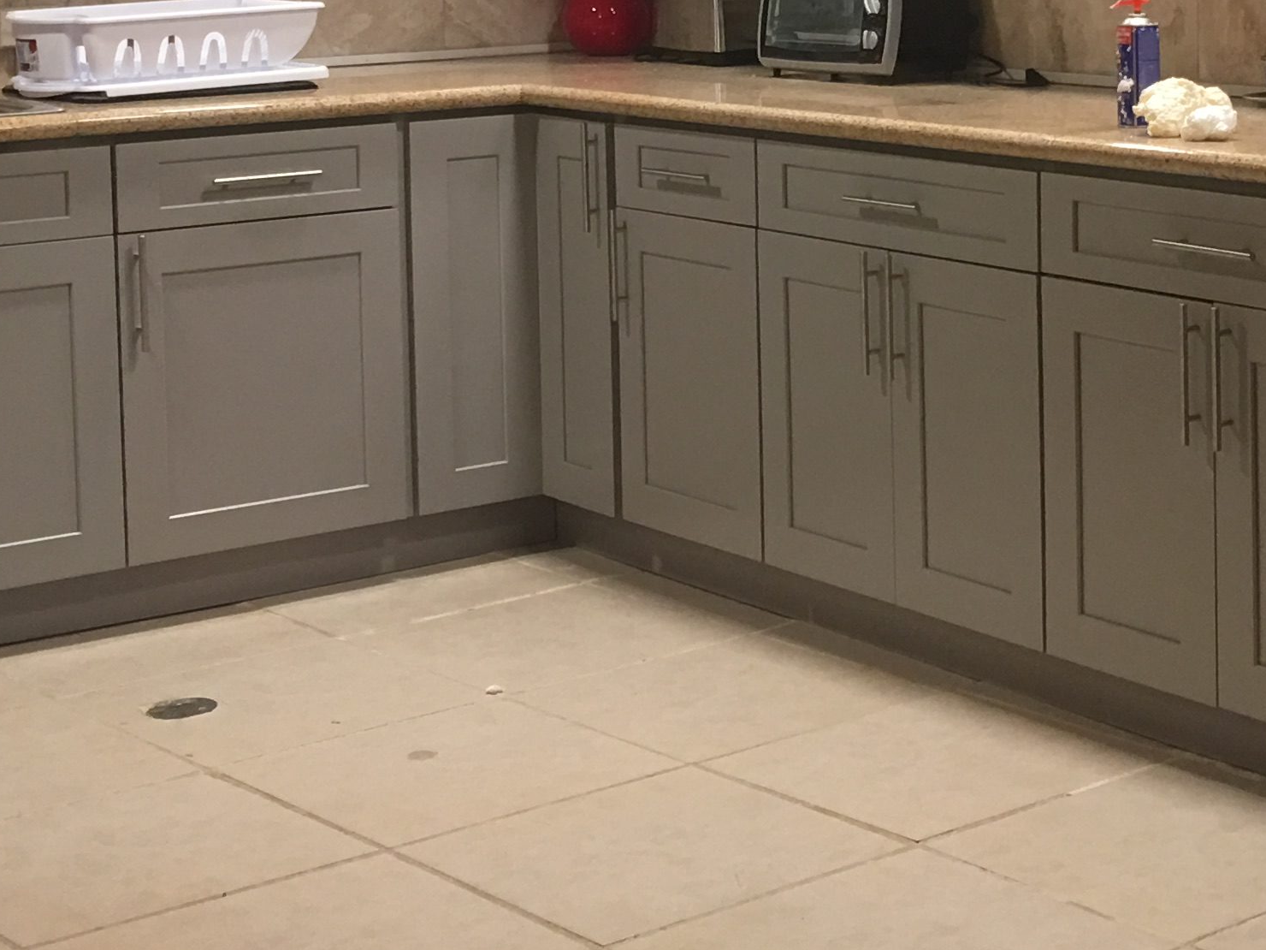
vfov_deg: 18.3
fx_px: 2889
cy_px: 88
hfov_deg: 24.4
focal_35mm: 79
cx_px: 973
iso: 40
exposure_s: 1/15
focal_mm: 4.15
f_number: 2.2
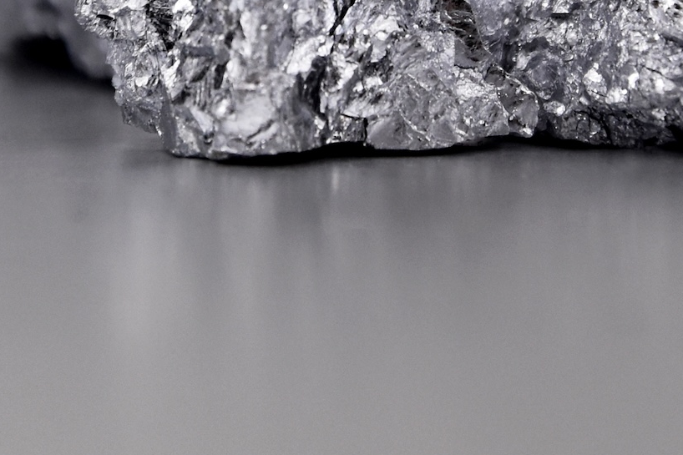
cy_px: -128
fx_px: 10960
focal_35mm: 578
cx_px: 421
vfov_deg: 2.4
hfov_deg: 3.6
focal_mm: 105
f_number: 8
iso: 800
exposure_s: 1/500
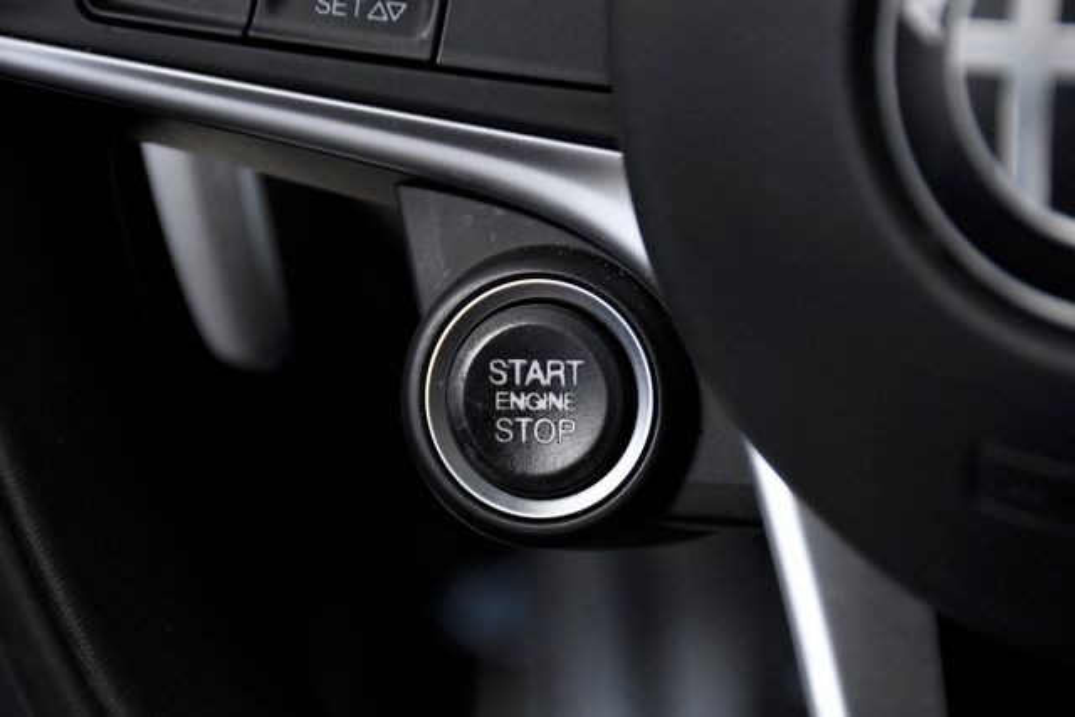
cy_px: 358
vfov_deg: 12.2
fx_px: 3345
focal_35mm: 112
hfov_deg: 18.3
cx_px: 538
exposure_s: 1/125
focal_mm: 75
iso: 2500
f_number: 5
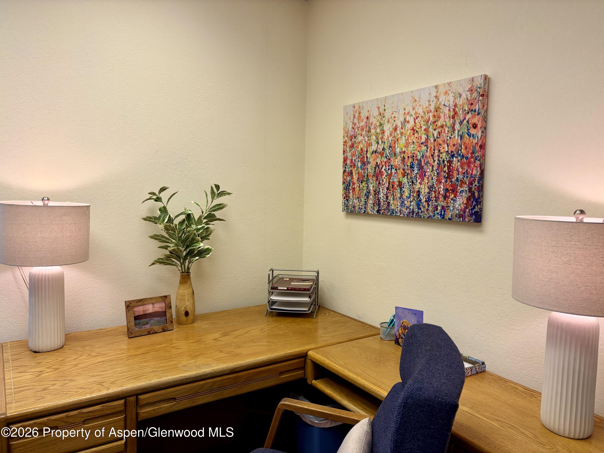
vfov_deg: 53.1
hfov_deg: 67.3
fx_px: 454
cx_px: 302
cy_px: 226
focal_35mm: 26
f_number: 1.6
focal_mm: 5.96
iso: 40
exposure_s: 1/120
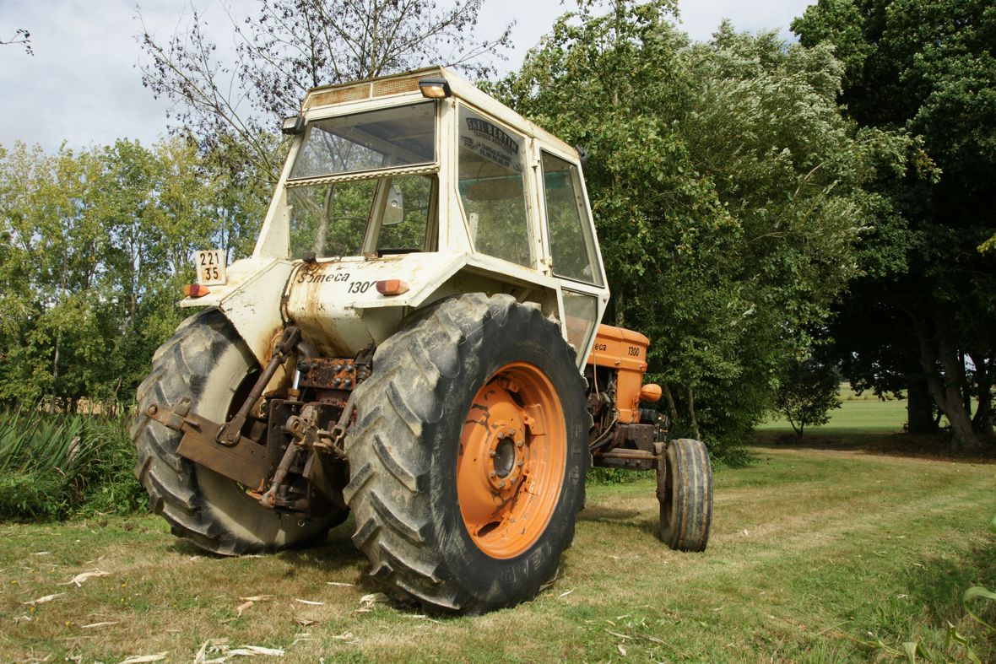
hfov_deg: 61.9
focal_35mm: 30
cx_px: 498
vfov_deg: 43.6
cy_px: 332
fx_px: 830
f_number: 10
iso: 200
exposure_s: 1/250
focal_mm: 20
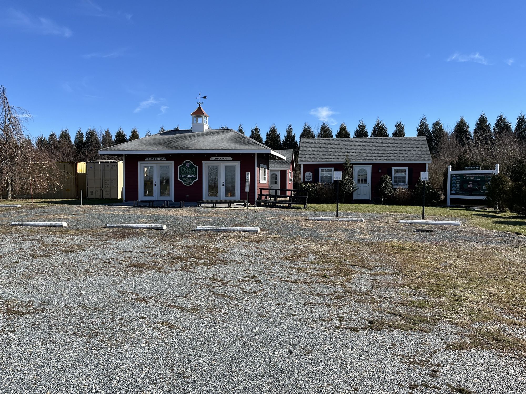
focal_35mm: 26
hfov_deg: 67.3
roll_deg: -0.8
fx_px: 395
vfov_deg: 53.1
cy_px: 197
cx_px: 263
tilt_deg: -1.9
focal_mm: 5.1
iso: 50
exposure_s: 1/3049
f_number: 1.6
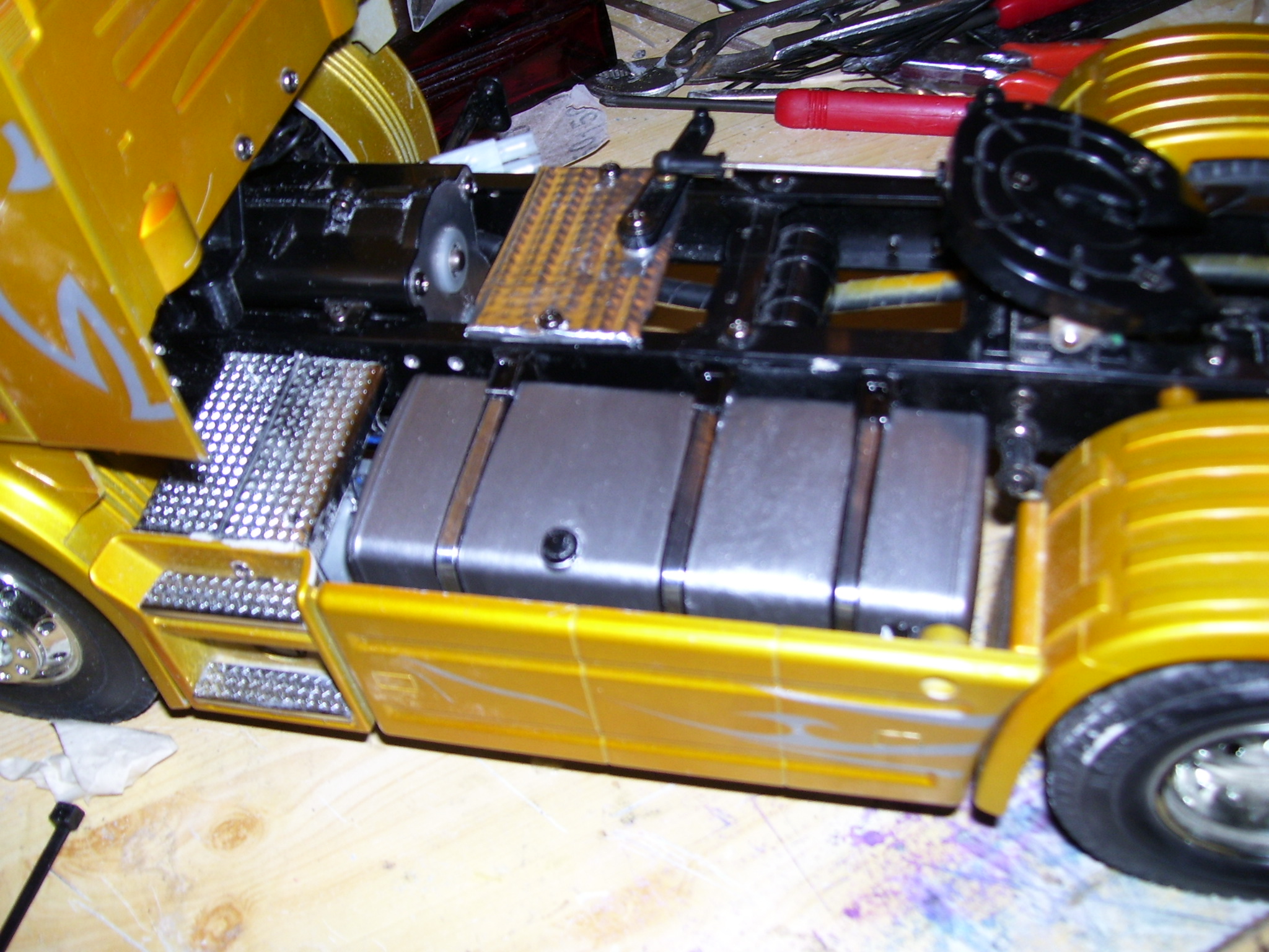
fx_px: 1356
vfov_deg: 38.7
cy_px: 476
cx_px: 634
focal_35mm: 37
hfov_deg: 50.1
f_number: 2.7
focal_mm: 6
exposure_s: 1/60
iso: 80
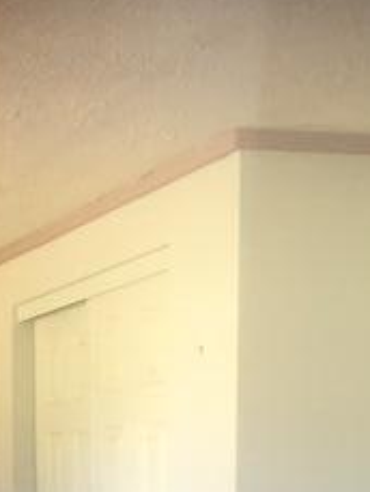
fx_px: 1153
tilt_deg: -6.0
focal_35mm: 81
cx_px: -15
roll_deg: +0.9
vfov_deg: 22.1
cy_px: 604
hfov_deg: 17.7
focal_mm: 4.15
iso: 40
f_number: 2.2
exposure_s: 1/30
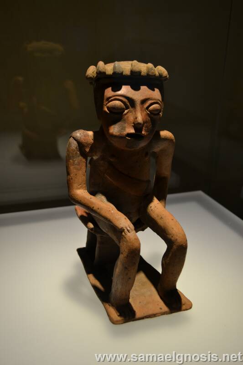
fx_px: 395
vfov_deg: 49.6
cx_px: 122
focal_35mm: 39
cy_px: 182
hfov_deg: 34.2
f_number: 4.2
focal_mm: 26
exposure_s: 1/15
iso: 100
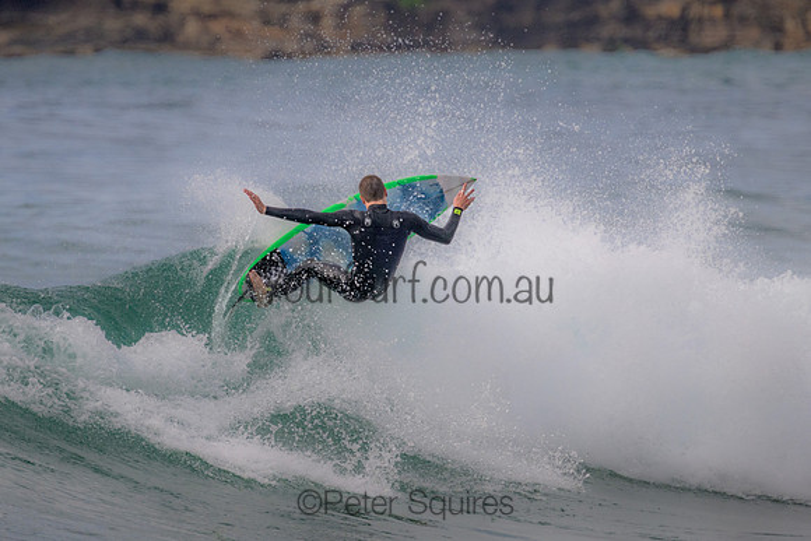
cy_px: 250
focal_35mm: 921
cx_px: 398
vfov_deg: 1.5
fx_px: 20750
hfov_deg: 2.2
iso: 1400
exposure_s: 1/2000
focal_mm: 800
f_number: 11
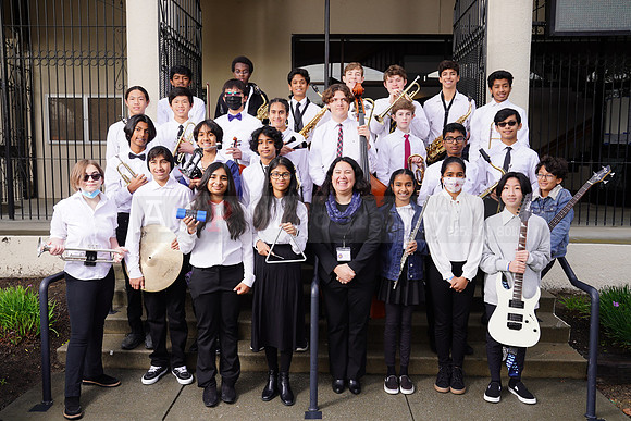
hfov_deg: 60.3
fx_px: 543
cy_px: 210
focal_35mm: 31
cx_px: 316
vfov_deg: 42.3
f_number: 6.3
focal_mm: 31
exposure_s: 1/200
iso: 200
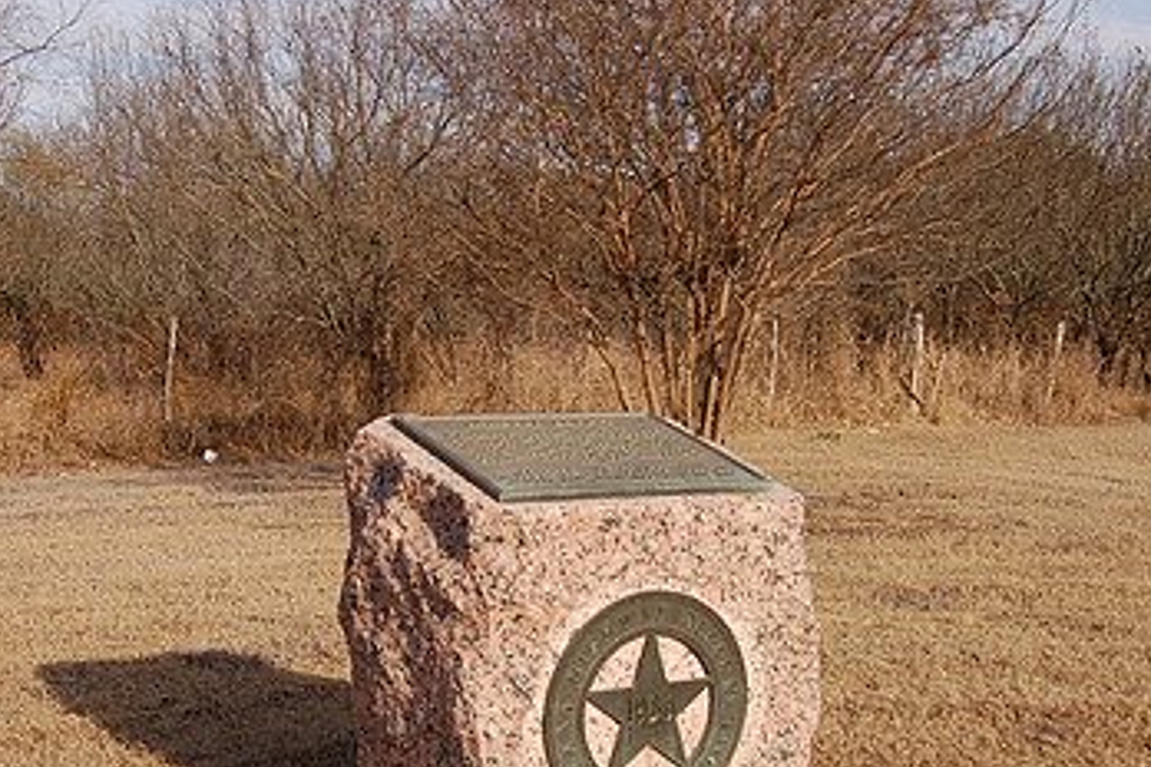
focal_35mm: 55
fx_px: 1758
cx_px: 576
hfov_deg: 36.2
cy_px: 572
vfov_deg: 24.4
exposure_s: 1/320
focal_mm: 22
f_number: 9
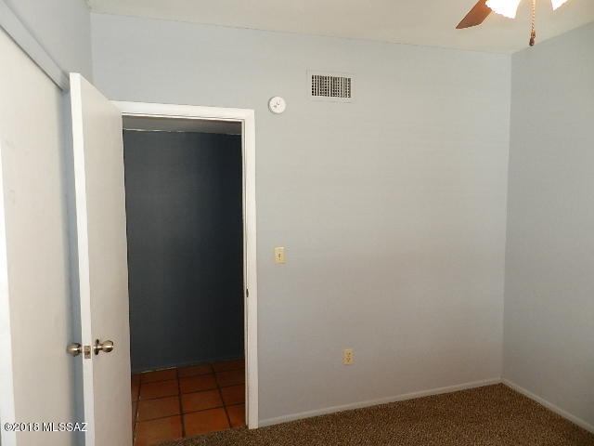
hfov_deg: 73.9
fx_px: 395
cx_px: 297
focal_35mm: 23
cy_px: 223
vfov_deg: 58.9
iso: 320
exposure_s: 1/30
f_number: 3.4
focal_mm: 4
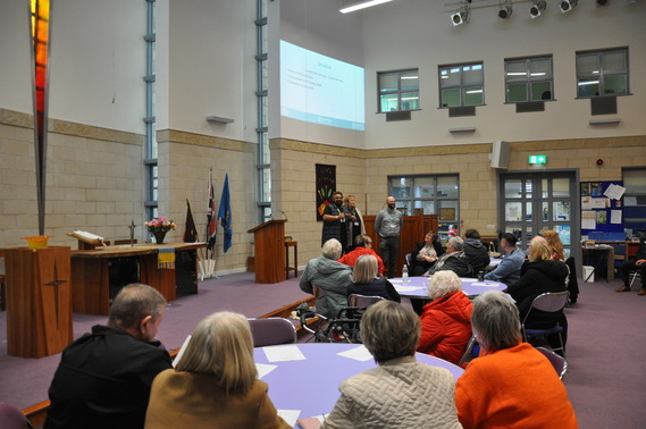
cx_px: 323
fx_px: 484
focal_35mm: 27
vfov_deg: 47.8
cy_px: 214
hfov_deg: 67.4
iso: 800
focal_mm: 18
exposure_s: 1/50
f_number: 3.5
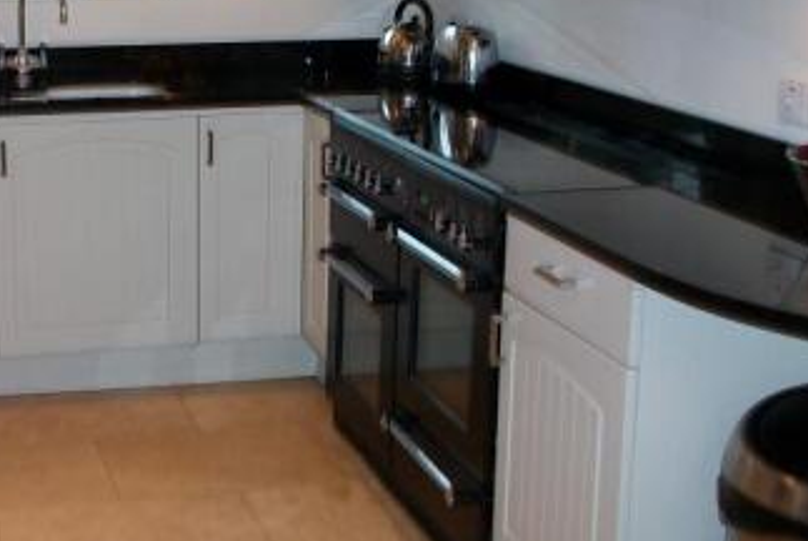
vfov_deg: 22.4
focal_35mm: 60
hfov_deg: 32.0
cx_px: 109
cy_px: 126
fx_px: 1348
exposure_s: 1/40
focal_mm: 5.7
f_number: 2.9
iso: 125
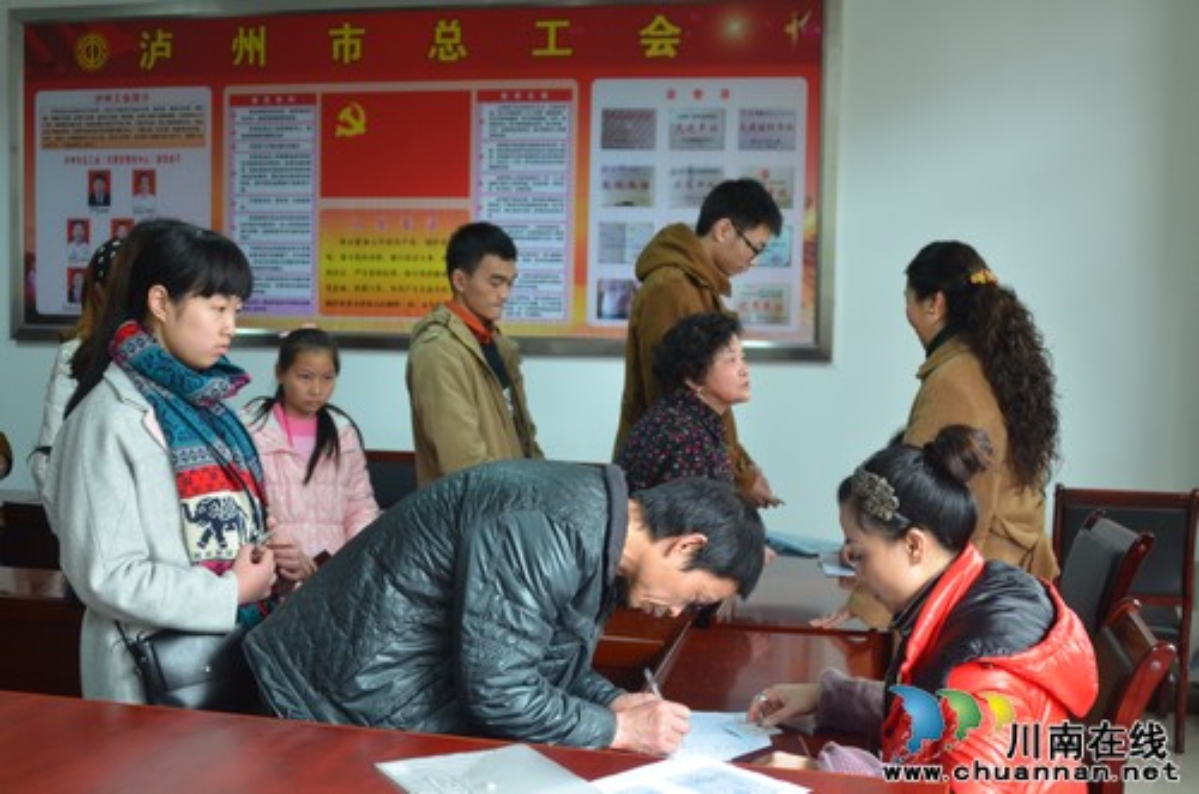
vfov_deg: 27.9
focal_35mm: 48
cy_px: 397
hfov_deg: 41.2
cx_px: 600
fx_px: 1595
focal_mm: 32
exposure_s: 1/60
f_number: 3.8
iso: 800
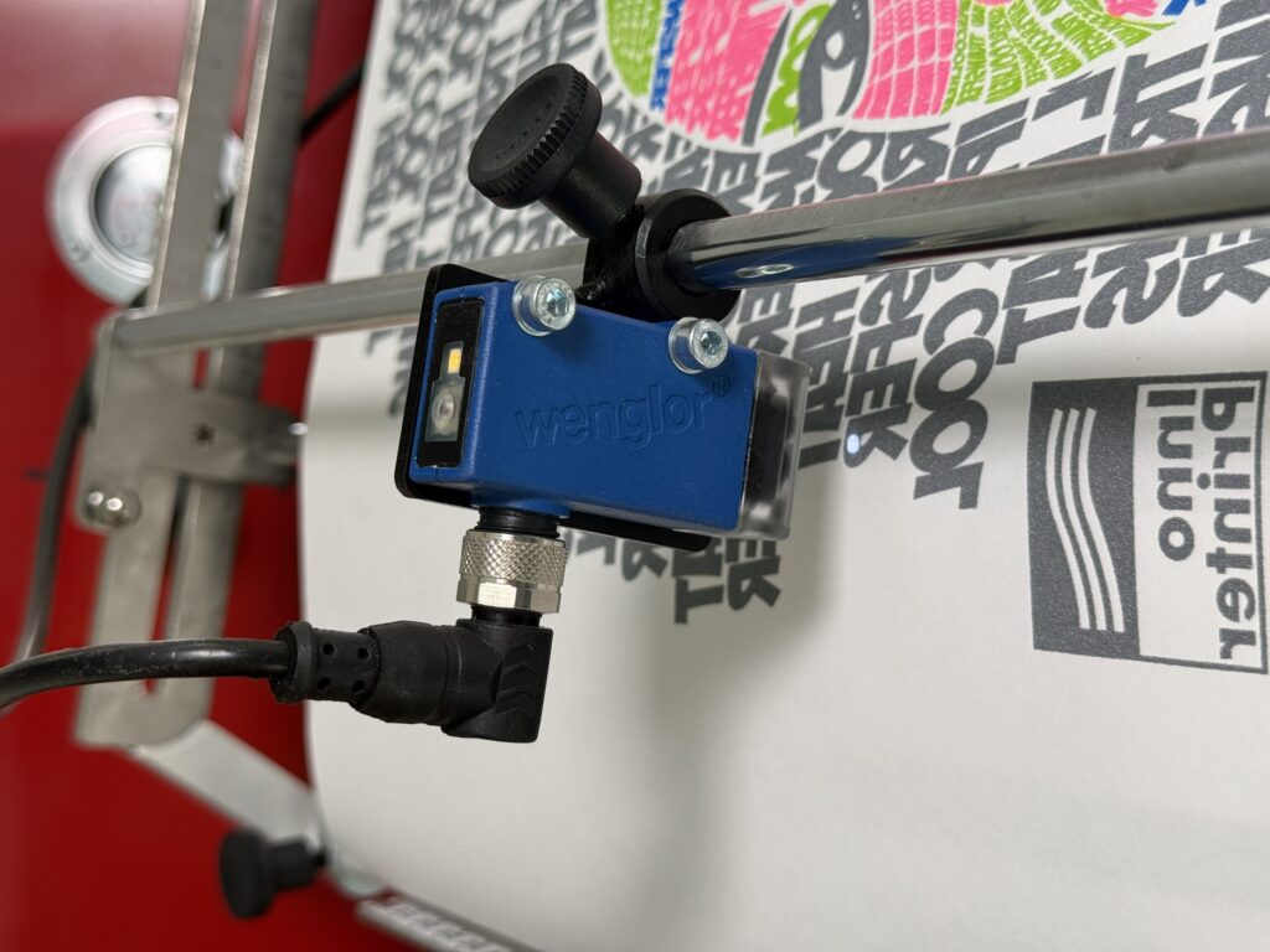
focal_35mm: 48
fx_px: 1761
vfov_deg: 30.3
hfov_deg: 39.7
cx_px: 635
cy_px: 476
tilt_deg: -1.7
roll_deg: -0.9
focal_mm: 6.76
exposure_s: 1/118
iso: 50
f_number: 1.78
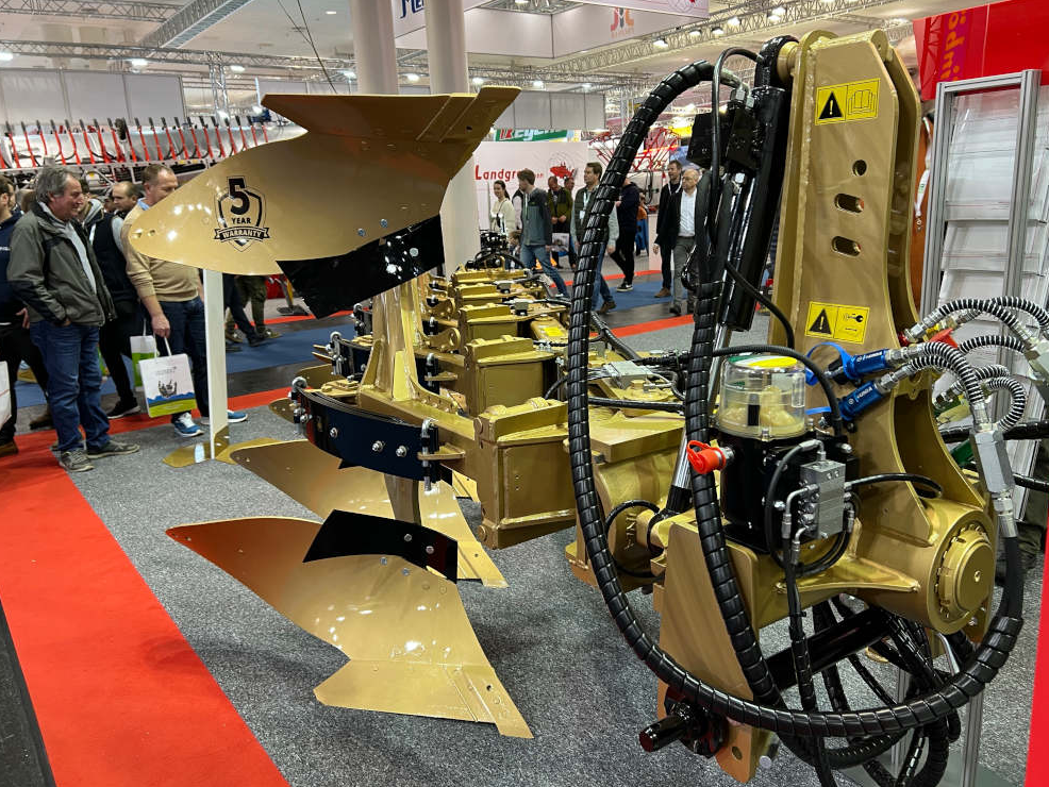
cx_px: 532
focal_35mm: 27
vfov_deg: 51.4
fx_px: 818
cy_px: 381
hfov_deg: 65.3
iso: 80
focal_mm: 5.7
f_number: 1.5
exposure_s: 1/50
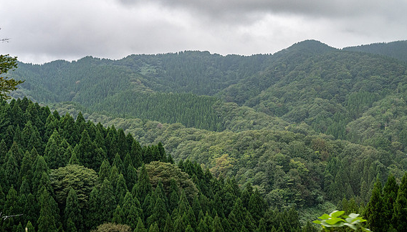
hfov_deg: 42.7
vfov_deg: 25.1
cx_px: 220
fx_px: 520
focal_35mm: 48
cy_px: 81
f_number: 8
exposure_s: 1/400
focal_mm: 41
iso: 900
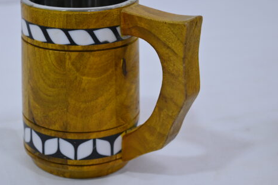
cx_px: 108
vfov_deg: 20.0
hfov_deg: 29.6
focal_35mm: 68
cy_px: 85
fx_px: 525
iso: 500
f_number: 7.1
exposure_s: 1/125
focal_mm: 53
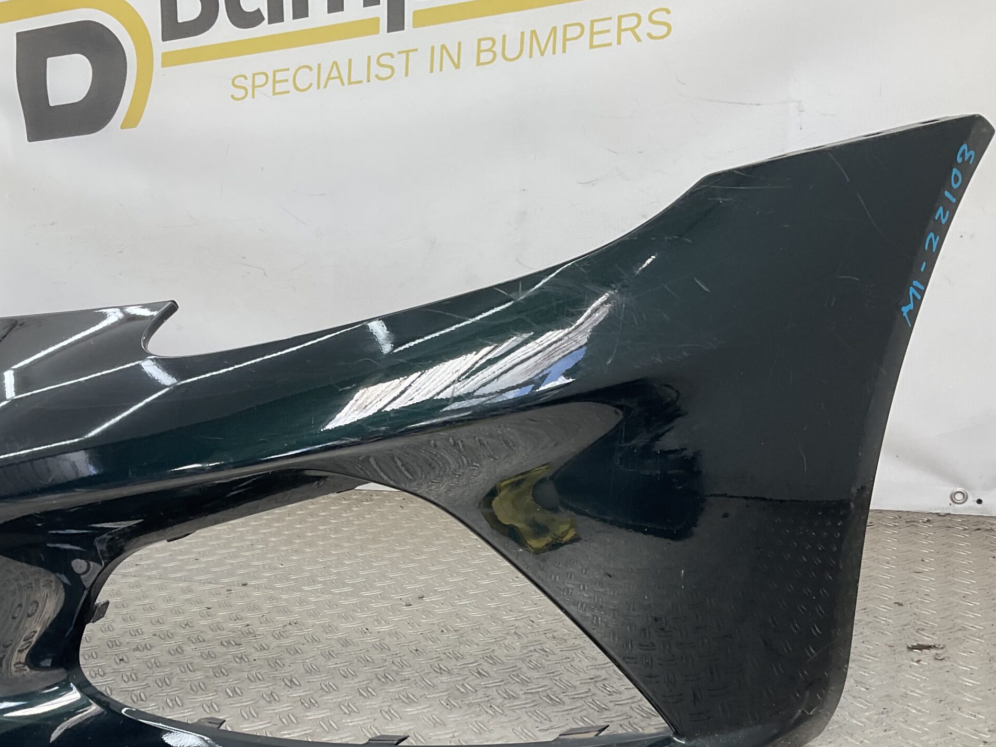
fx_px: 1122
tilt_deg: -13.8
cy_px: 485
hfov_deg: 47.3
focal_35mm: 39
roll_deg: +2.3
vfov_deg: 36.5
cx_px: 354
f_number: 1.8
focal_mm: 3
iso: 16
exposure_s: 1/115
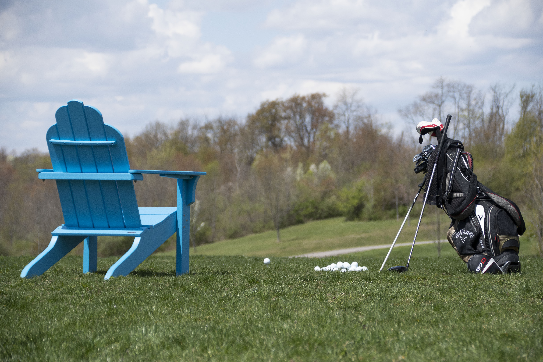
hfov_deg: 14.0
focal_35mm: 147
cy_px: 181
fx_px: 2217
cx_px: 272
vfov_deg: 9.3
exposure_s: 1/2000
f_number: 5.6
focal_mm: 98
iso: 250
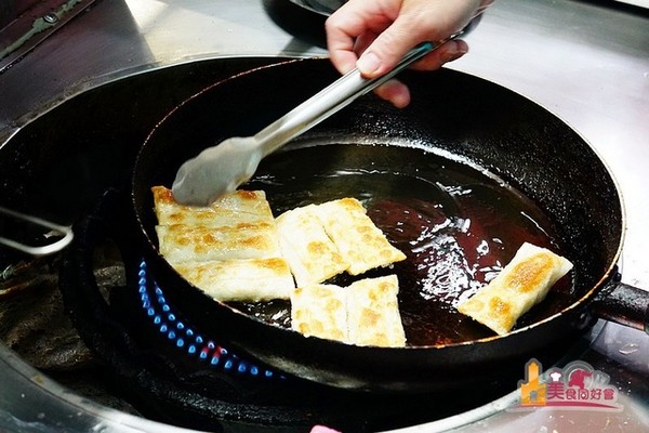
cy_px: 216
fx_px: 1352
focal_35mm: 75
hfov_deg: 27.0
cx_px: 324
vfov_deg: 18.2
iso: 6400
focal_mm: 50
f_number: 5
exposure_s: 1/80
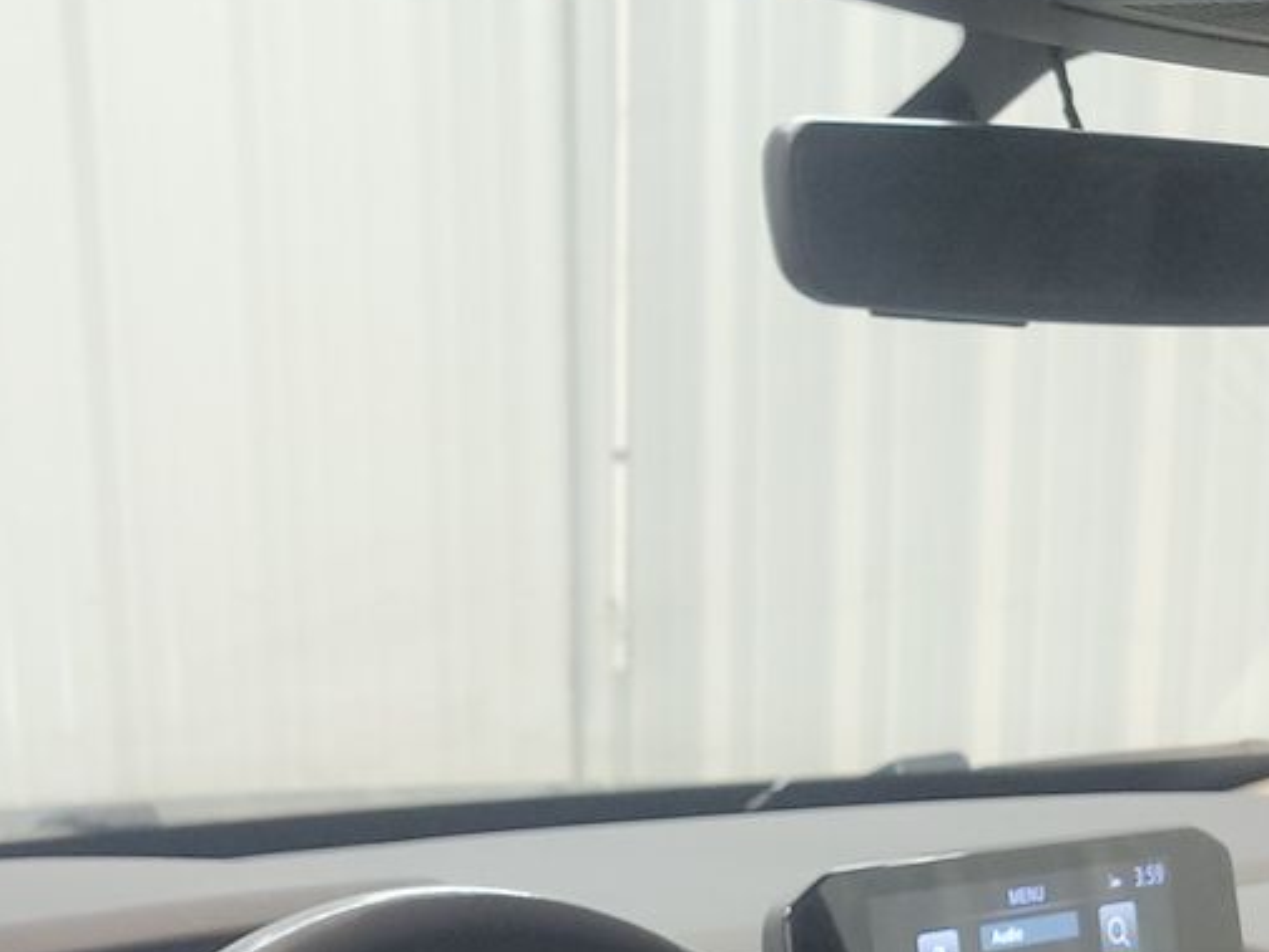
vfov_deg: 17.3
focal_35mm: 76
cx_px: 656
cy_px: 1469
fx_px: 2787
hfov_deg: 25.7
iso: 662
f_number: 1.8
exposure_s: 1/59
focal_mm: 6.7
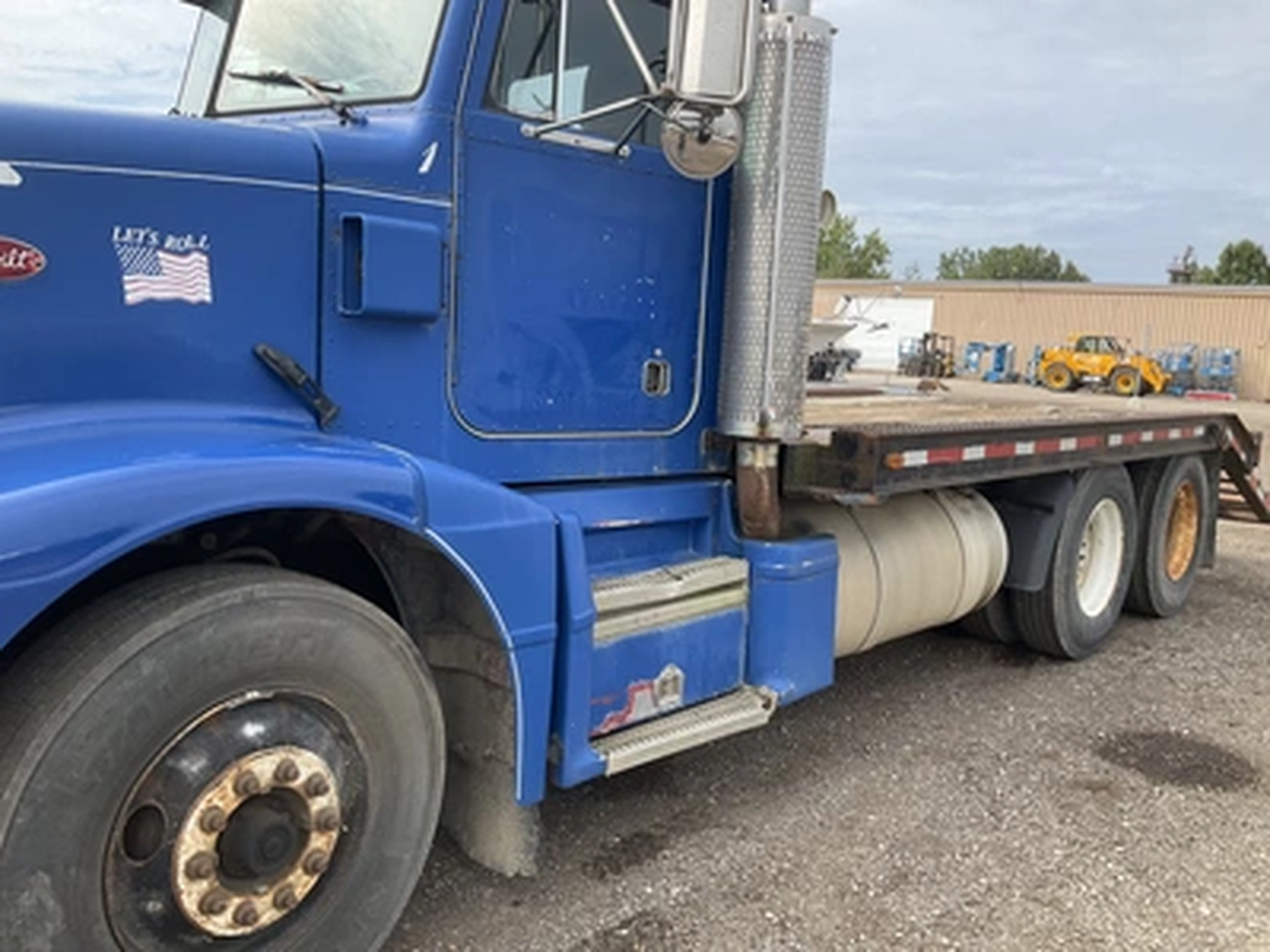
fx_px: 1064
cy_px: 476
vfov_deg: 48.2
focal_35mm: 29
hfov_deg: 61.7
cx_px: 635
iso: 25
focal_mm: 3
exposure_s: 1/674
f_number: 1.8
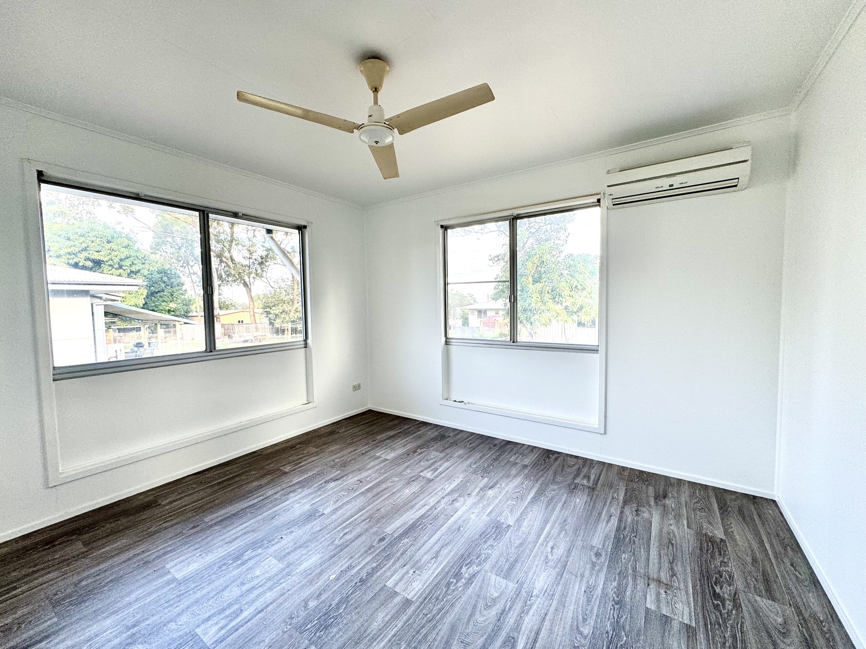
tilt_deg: -3.5
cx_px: 433
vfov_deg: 85.7
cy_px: 324
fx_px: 350
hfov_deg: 102.1
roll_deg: +1.3
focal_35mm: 14
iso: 80
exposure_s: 1/99
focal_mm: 2.22
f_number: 2.2
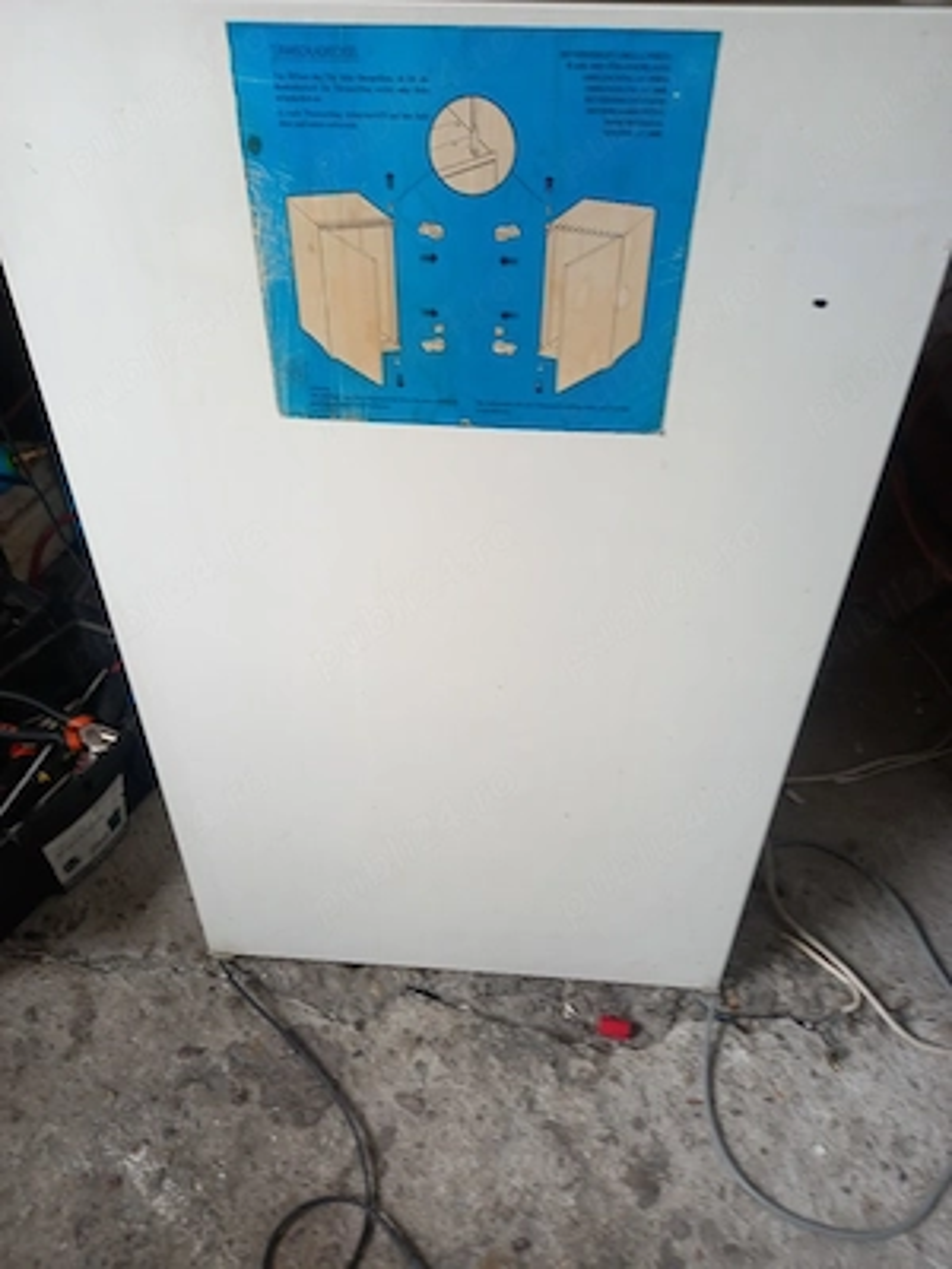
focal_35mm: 25
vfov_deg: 69.4
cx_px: 476
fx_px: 917
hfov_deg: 54.9
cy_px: 634
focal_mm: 4.6
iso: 64
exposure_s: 1/50.3
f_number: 2
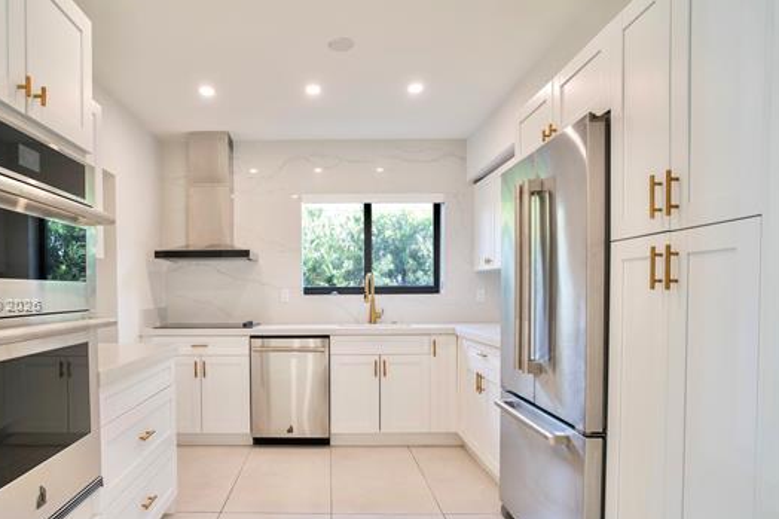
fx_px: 476
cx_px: 312
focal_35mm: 22
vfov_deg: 56.9
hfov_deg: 77.7
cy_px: 305
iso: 800
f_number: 5.6
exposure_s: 1/60
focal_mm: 18
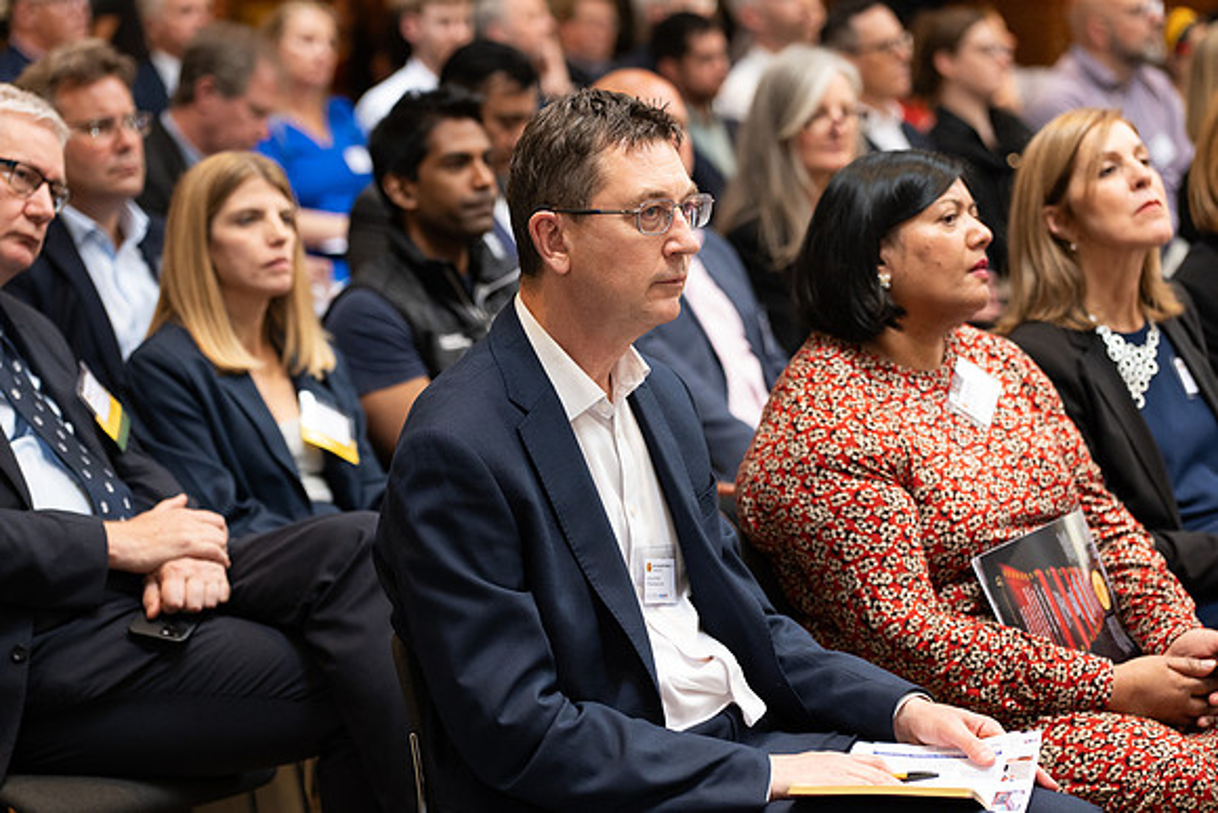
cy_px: 406
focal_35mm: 100
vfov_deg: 13.7
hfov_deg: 20.4
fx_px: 3384
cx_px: 609
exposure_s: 1/500
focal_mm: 100
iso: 2500
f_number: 3.2
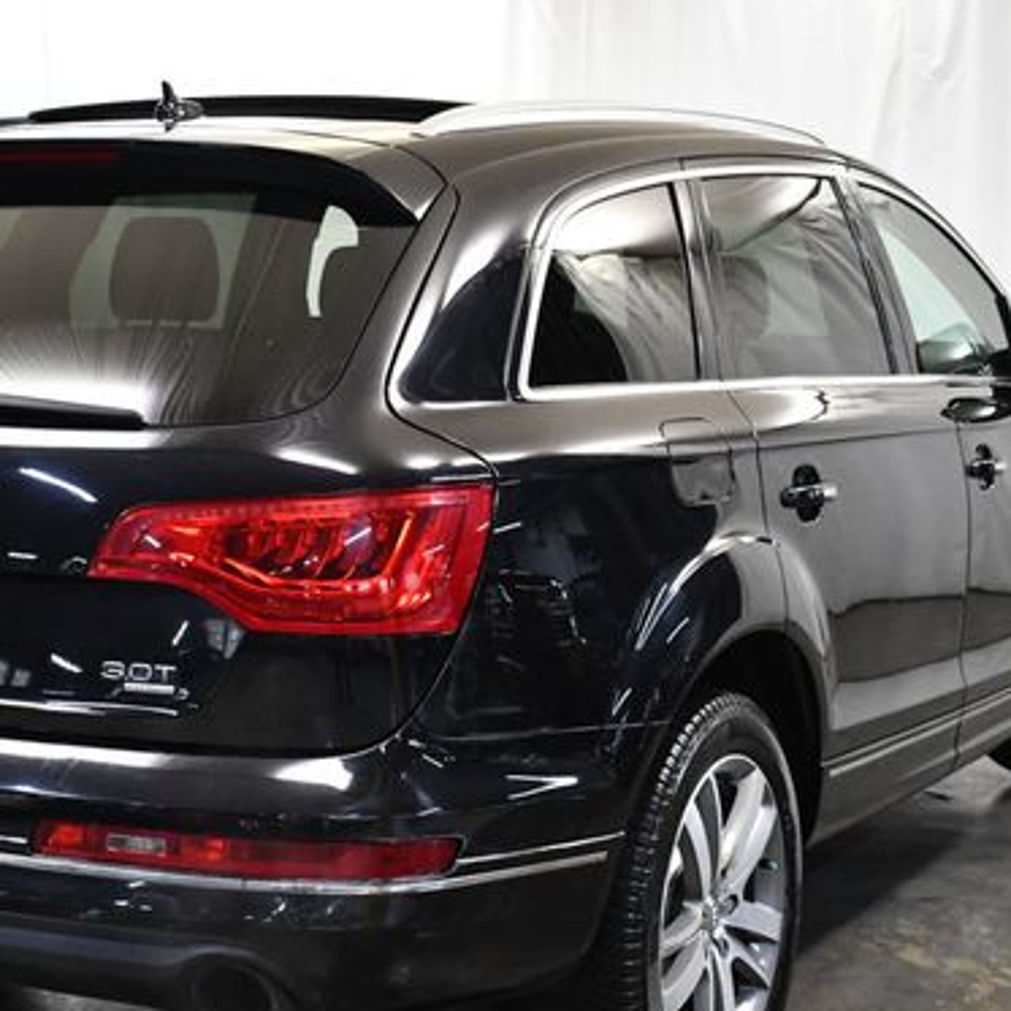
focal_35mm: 70
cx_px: 390
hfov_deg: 24.6
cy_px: 569
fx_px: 2313
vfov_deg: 24.6
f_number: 4
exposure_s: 1/125
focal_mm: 24
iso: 1800
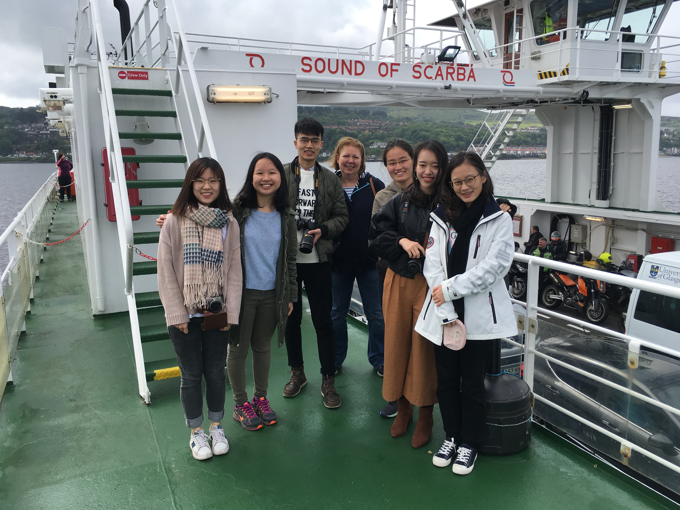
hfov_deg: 61.7
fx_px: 570
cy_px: 255
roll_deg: -0.1
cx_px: 340
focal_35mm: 29
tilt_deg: -9.7
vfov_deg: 48.2
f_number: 2.2
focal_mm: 4.15
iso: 25
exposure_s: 1/1148
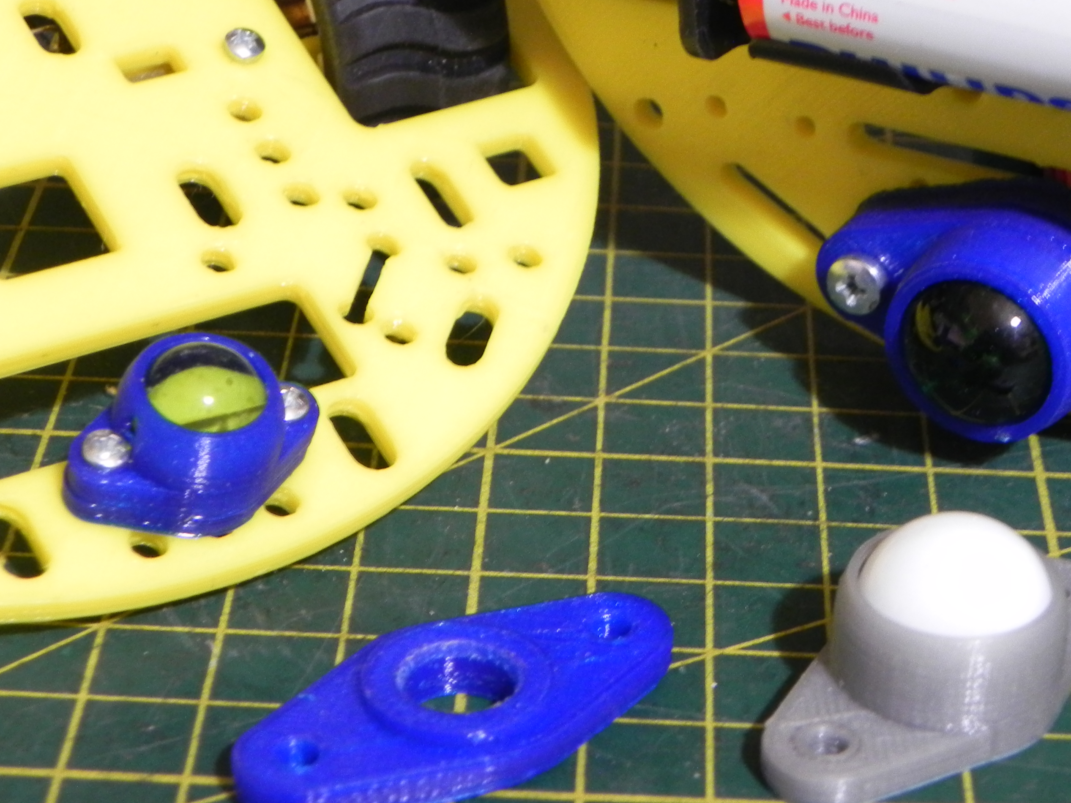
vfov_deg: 15.6
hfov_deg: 20.6
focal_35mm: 95
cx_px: 667
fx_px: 2940
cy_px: 457
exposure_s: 1/4.7
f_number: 3.5
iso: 400
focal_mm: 11.8
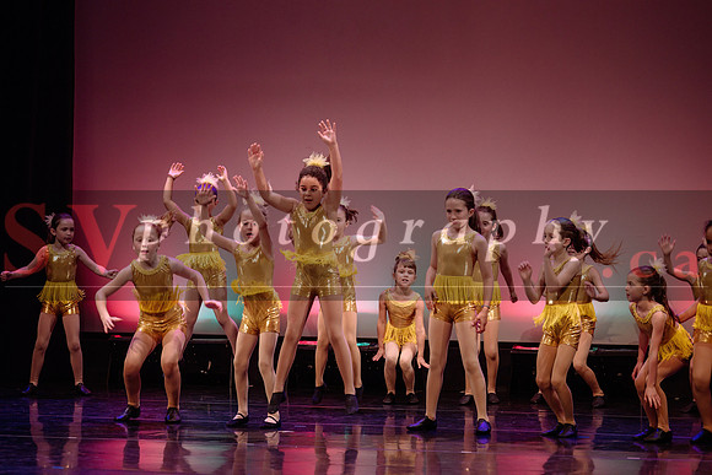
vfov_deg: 10.7
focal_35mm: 128
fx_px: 2534
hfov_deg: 16.0
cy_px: 238
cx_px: 356
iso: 1600
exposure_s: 1/320
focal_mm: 125
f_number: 2.8
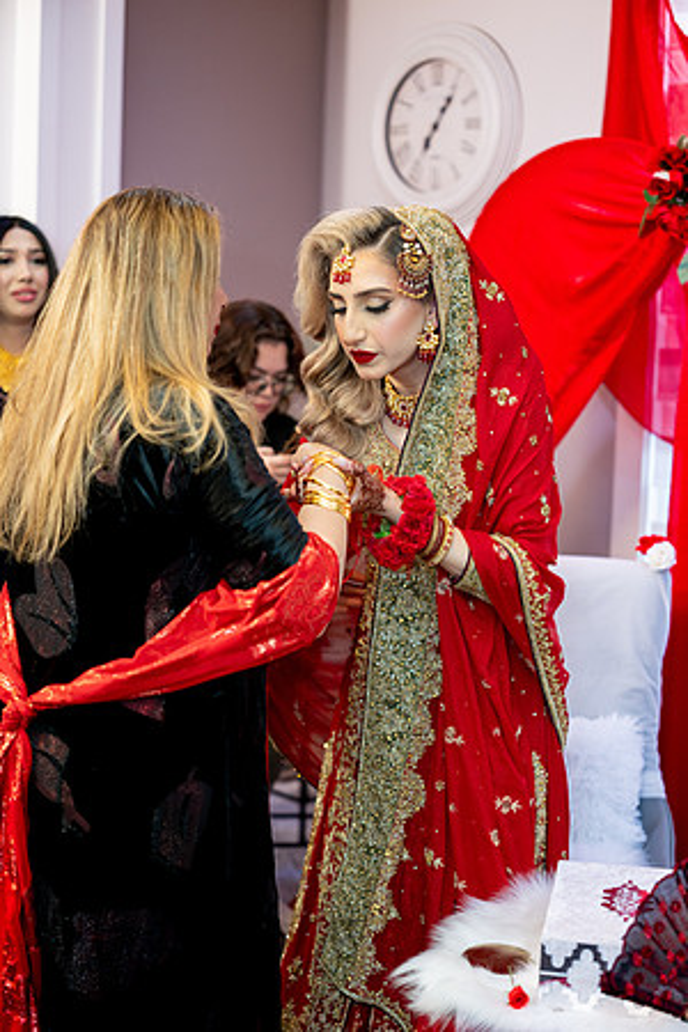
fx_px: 1433
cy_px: 516
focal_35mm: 50
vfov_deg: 39.6
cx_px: 344
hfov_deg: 27.0
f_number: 2
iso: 1000
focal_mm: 50
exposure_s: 1/200
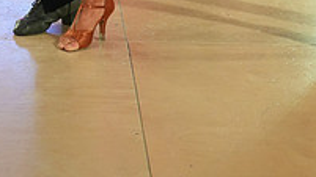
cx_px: 169
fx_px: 989
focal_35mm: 118
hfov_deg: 18.2
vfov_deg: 9.4
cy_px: -221
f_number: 4
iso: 4000
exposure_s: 1/400
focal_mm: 39
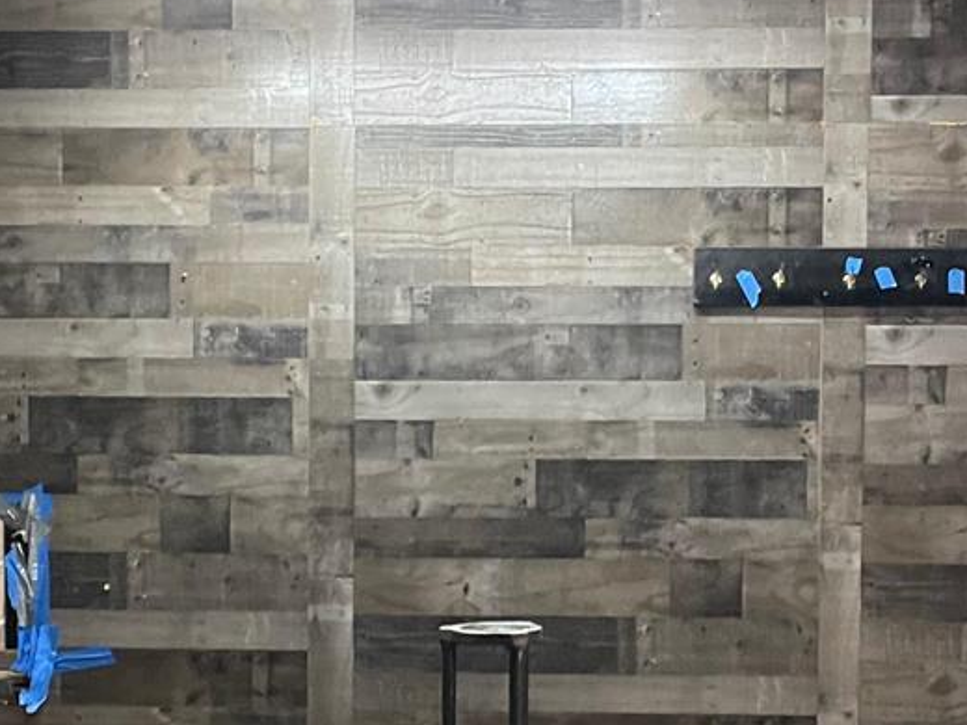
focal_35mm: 80
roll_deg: -0.9
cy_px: 521
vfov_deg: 18.3
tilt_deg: -1.9
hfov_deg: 24.4
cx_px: 498
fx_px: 2235
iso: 500
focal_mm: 5.1
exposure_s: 1/30
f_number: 1.6
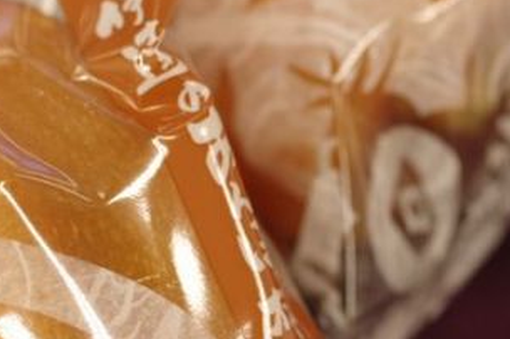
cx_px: -23
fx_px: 2236
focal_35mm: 158
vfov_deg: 8.7
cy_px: 188
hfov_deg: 12.8
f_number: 4
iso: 1600
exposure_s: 1/100
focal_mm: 50
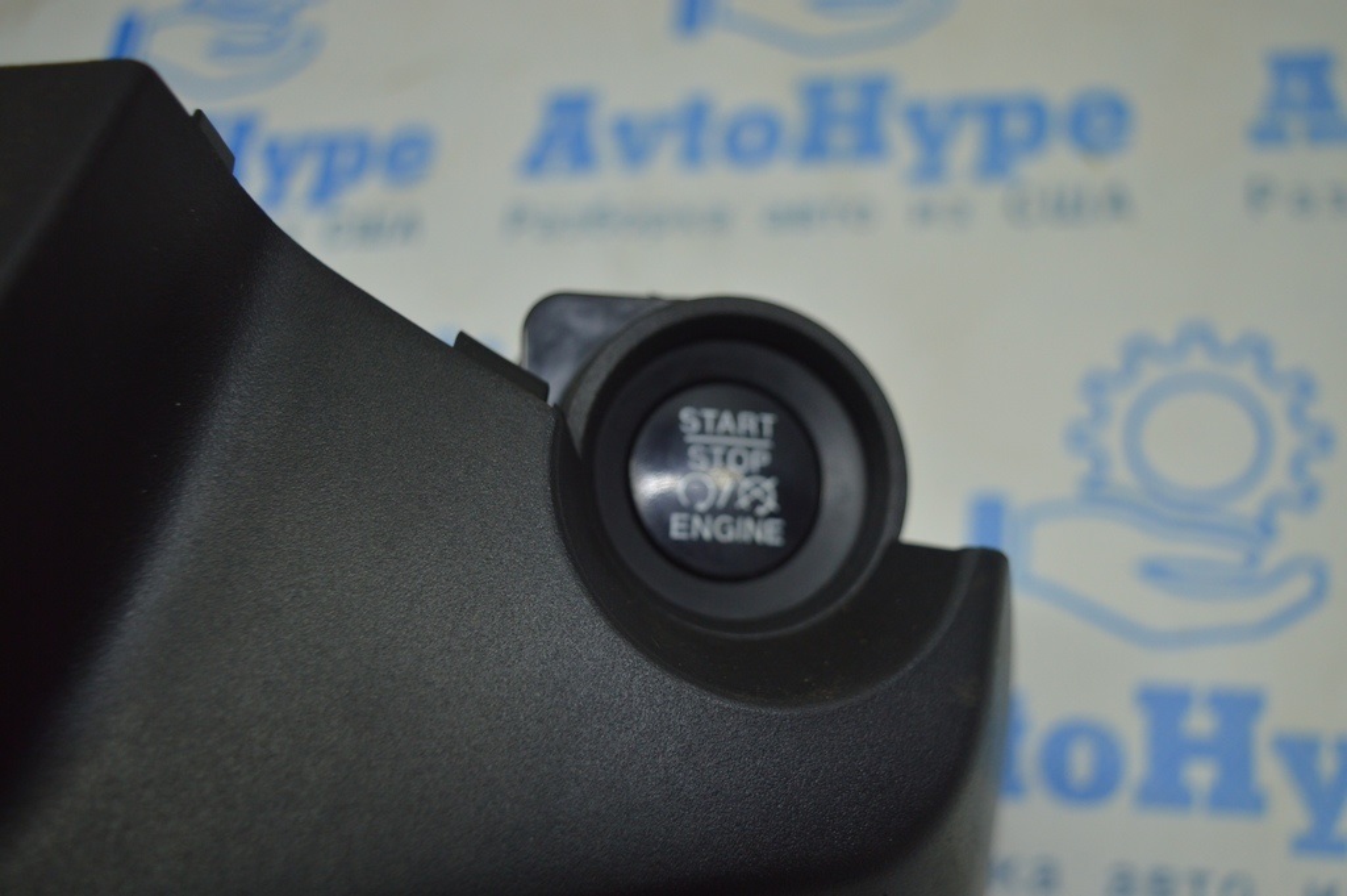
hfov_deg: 48.0
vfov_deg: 33.0
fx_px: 1514
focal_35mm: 40
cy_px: 448
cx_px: 674
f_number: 4
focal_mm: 27
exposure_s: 1/80
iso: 400
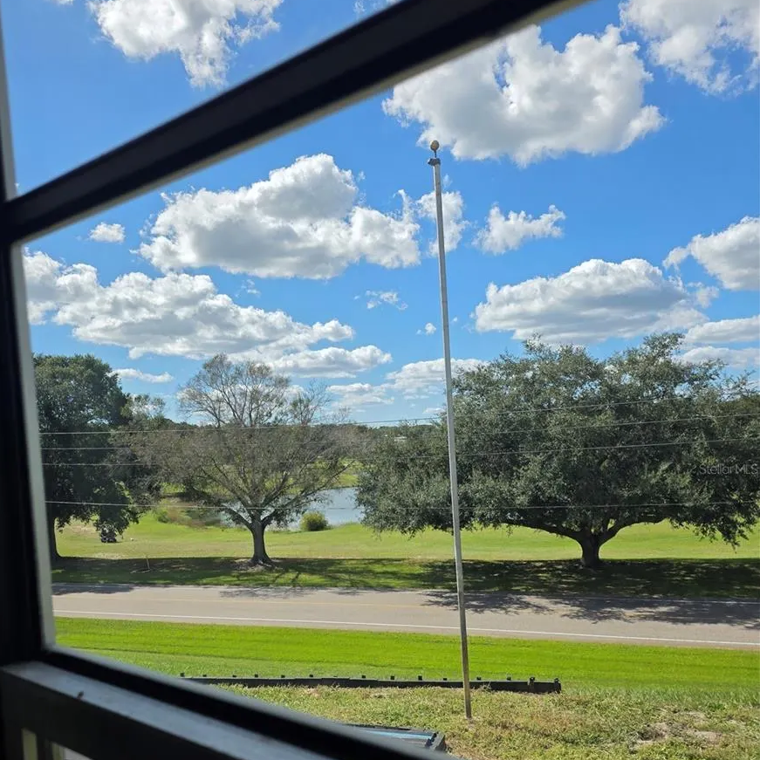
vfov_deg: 56.7
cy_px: 469
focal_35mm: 28
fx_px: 696
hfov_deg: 57.3
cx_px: 368
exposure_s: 1/5958
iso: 80
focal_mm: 6.25
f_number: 1.7
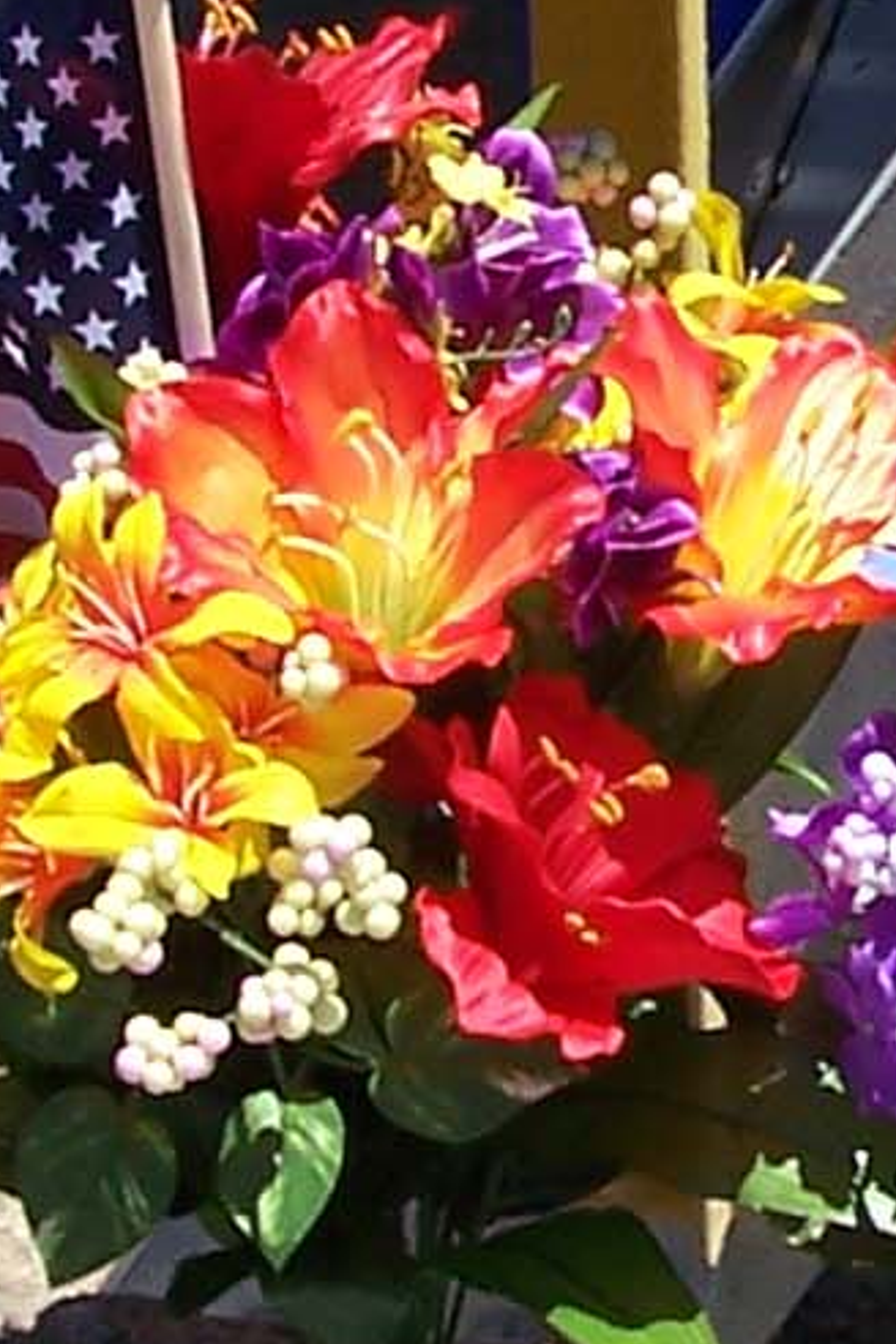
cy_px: 516
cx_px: 1000
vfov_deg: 9.9
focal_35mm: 207
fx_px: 7727
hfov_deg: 6.6
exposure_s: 1/800
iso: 80
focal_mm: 6.3
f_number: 4
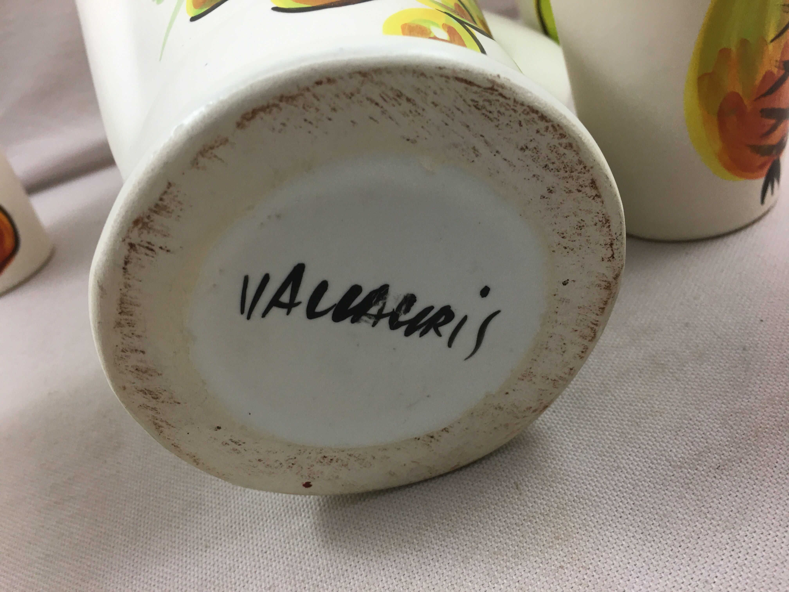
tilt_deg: -32.4
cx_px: 394
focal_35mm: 29
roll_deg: +18.4
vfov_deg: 48.2
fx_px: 661
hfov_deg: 61.7
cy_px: 296
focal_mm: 4.15
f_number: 2.2
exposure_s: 1/33
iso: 40
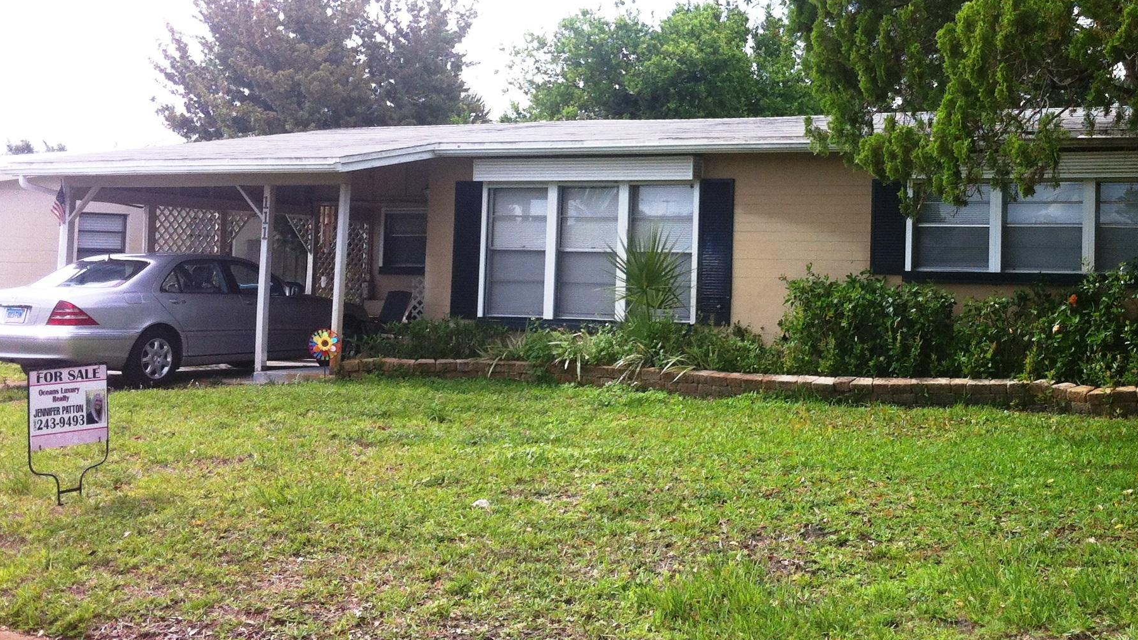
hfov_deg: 37.5
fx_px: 1660
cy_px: 197
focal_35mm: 55
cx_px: 737
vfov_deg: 21.7
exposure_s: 1/642
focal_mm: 3.85
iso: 80
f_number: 2.8
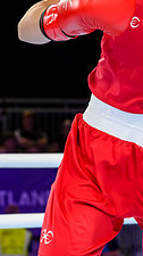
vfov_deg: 10.2
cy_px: -19
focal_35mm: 210
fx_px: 1420
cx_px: 158
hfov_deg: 5.7
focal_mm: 58
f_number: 3.5
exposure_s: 1/1250
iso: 2000
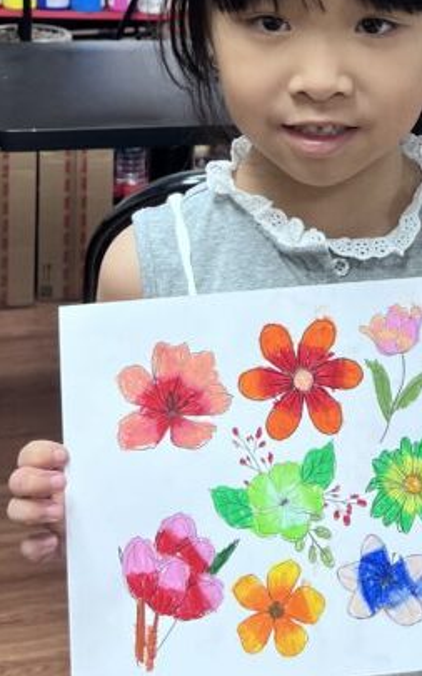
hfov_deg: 18.9
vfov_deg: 29.0
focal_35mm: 68
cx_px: 355
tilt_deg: -12.4
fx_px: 1252
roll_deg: -3.7
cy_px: 72
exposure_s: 1/100
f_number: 1.5
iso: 100
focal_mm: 5.7
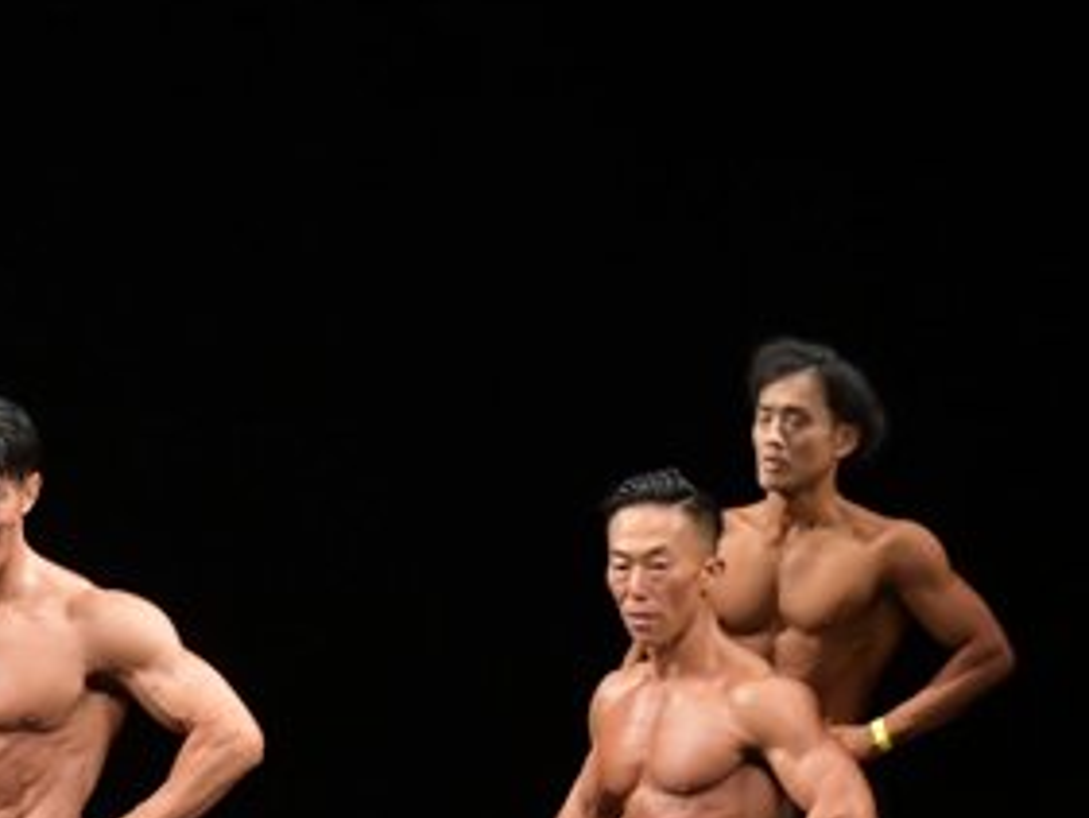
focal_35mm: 445
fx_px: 14005
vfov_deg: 3.3
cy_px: 911
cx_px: -405
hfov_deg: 4.4
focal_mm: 112
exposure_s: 1/400
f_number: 5.6
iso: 3200
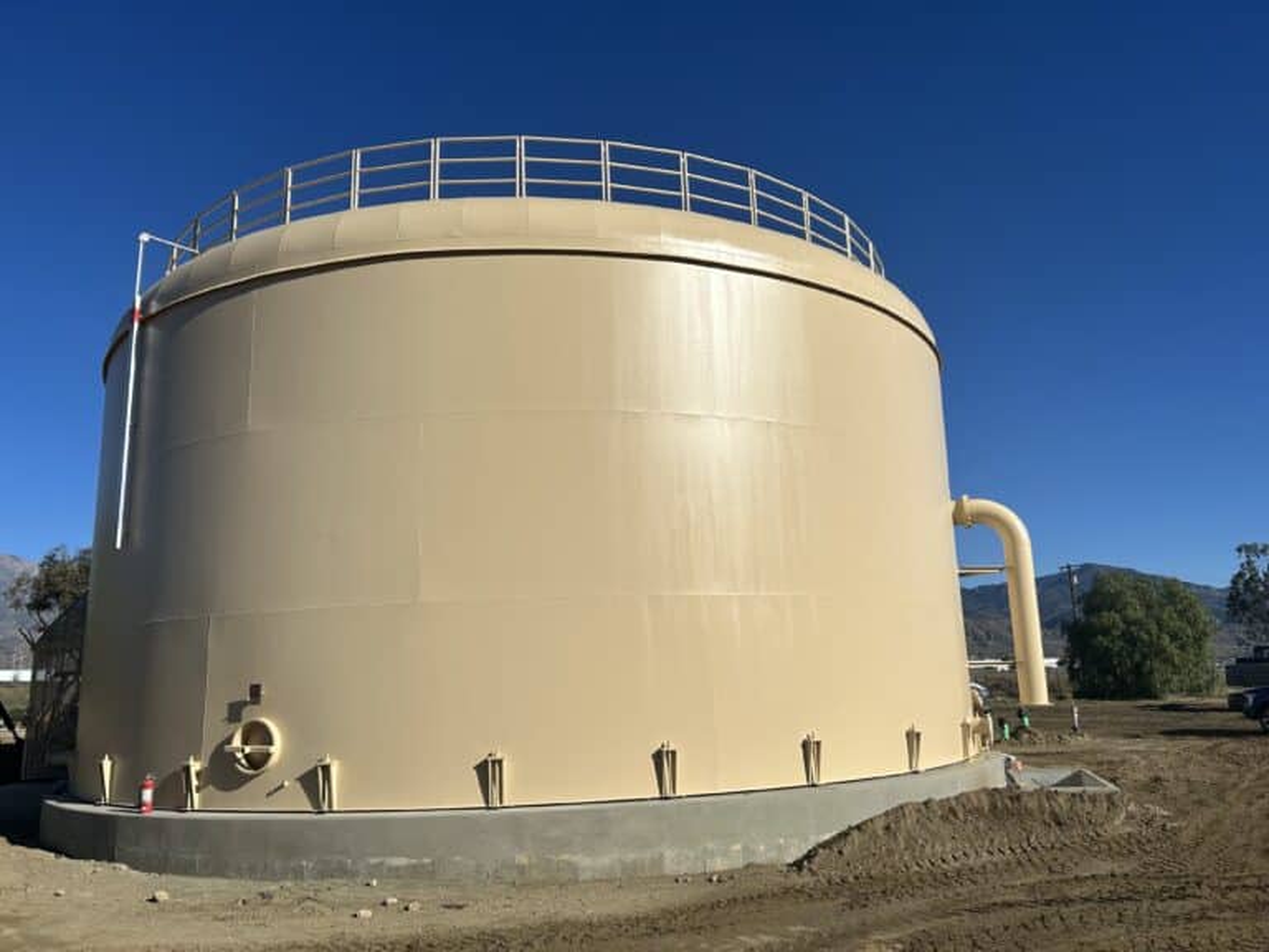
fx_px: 953
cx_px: 634
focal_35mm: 26
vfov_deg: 53.1
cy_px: 476
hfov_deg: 67.3
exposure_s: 1/11364
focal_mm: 5.7
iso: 50
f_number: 1.5
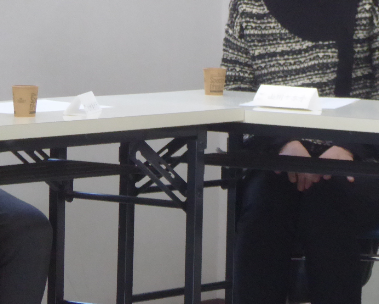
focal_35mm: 273
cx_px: 388
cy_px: -7
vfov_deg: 5.7
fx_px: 3063
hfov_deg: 7.1
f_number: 5.1
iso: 400
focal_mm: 19
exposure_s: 1/30
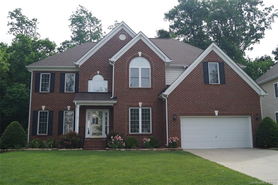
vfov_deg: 43.6
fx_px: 232
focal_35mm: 30
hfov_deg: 61.9
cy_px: 92
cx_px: 139
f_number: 6.3
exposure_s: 1/400
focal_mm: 20
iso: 100
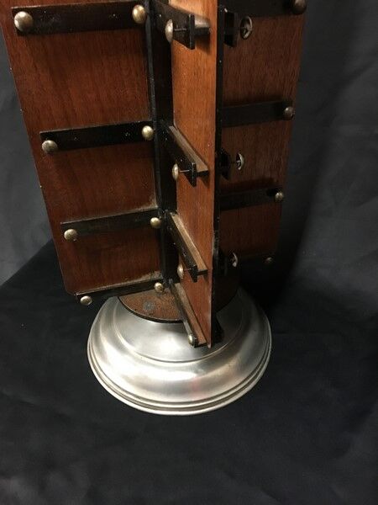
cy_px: 252
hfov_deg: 48.2
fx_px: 422
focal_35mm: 29
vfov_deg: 61.7
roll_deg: +4.9
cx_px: 189
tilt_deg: -36.3
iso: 400
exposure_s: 1/17
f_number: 2.2
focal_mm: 4.15
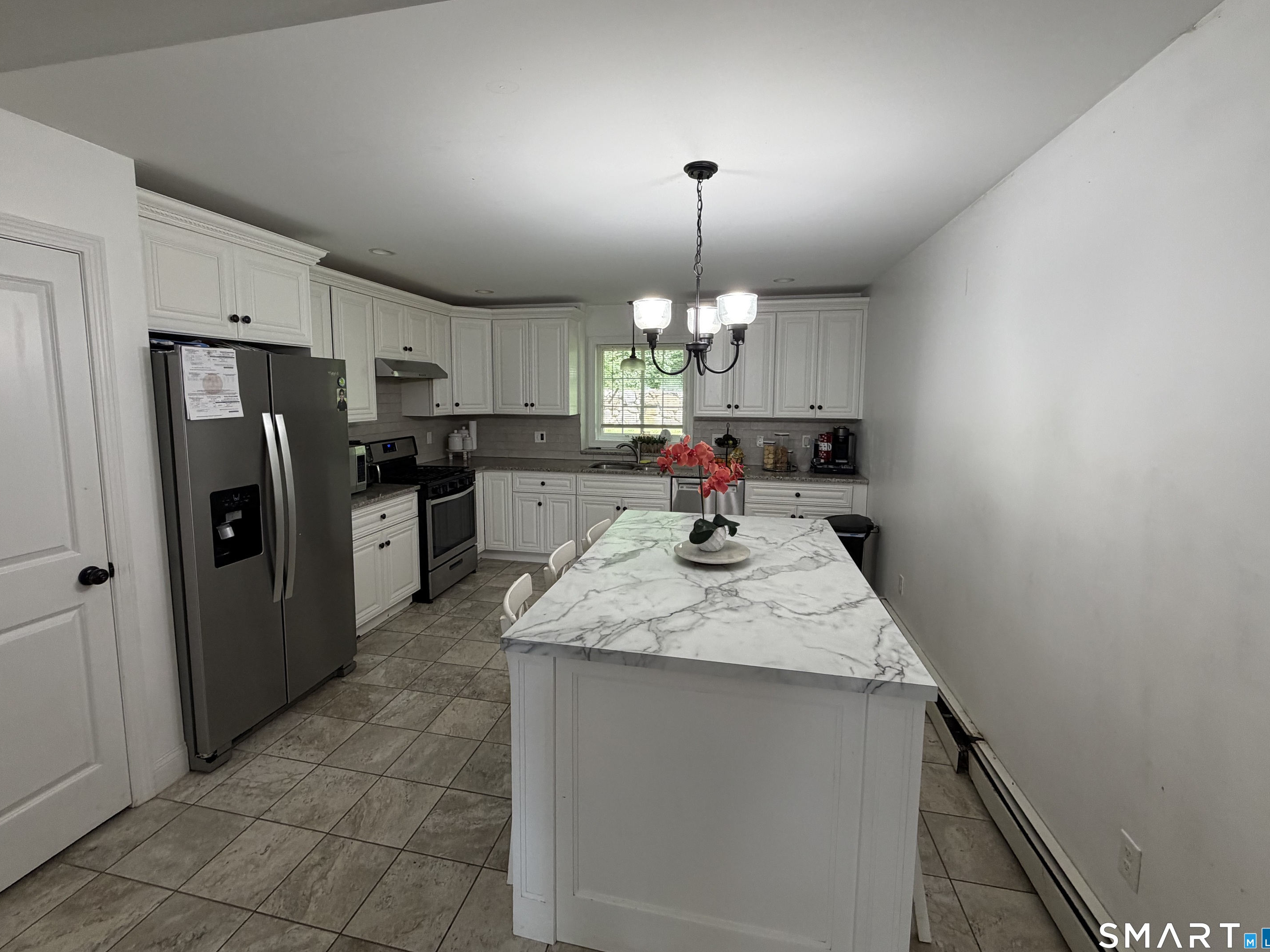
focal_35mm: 15
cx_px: 621
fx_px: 550
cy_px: 449
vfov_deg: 81.7
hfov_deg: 98.2
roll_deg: +0.5
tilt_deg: -5.7
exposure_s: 1/120
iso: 160
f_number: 2.2
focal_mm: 2.22
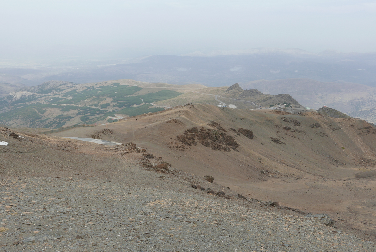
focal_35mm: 46
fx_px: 481
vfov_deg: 29.3
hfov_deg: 42.7
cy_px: 126
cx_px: 188
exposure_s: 1/500
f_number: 5.6
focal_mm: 20.6
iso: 200
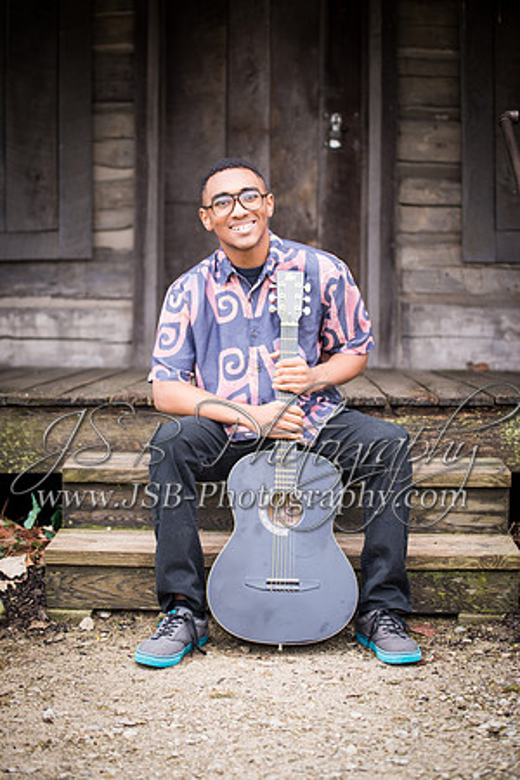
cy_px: 390
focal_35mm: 75
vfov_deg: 27.0
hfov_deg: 18.2
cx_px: 260
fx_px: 1625
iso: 200
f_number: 2.8
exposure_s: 1/60
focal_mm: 75
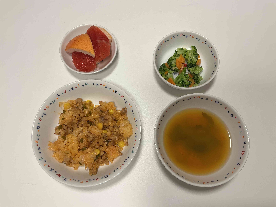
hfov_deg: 61.7
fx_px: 231
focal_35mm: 29
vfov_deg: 48.2
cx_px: 138
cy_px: 104
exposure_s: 1/120
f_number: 1.8
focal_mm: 3
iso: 25
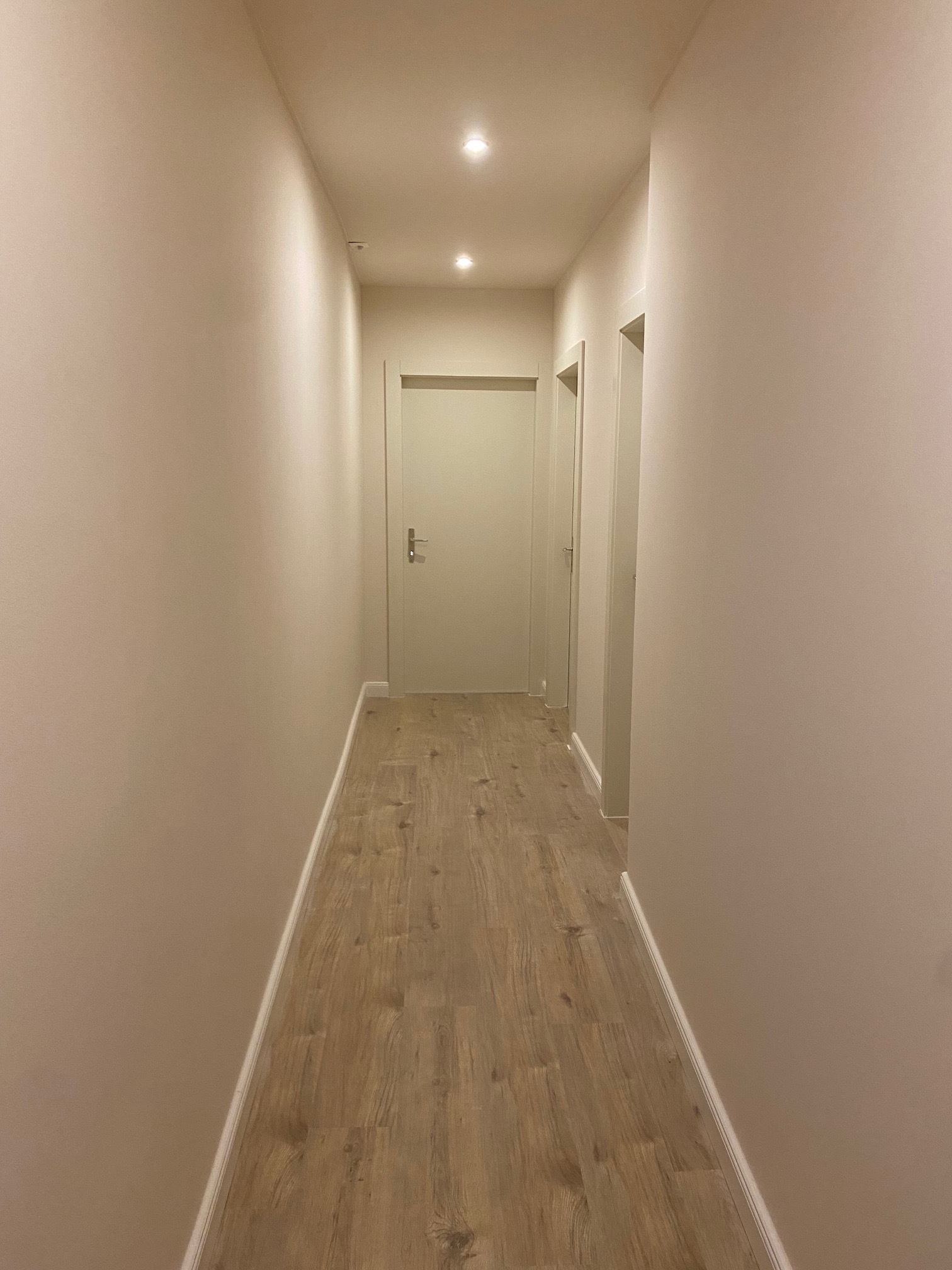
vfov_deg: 67.3
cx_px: 476
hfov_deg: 53.1
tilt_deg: -8.7
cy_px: 635
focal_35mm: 26
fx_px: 953
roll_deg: -1.2
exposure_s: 1/50
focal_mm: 4.25
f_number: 1.8
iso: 250
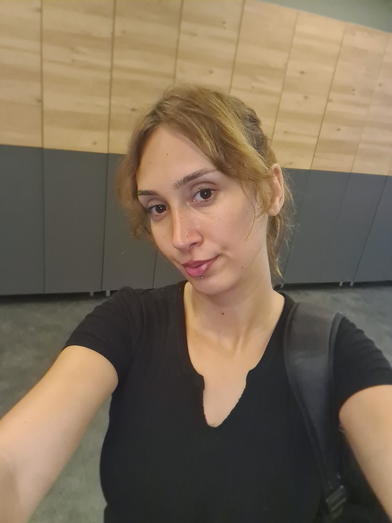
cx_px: 196
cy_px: 262
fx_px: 377
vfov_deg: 69.4
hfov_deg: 54.9
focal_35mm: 25
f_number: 2.2
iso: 1000
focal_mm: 3.8
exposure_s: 1/33
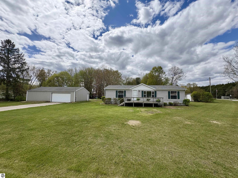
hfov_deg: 102.1
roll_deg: -1.5
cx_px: 119
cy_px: 89
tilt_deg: +5.4
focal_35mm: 14
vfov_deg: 85.7
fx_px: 96
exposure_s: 1/2874
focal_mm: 2.22
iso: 50
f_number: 2.2
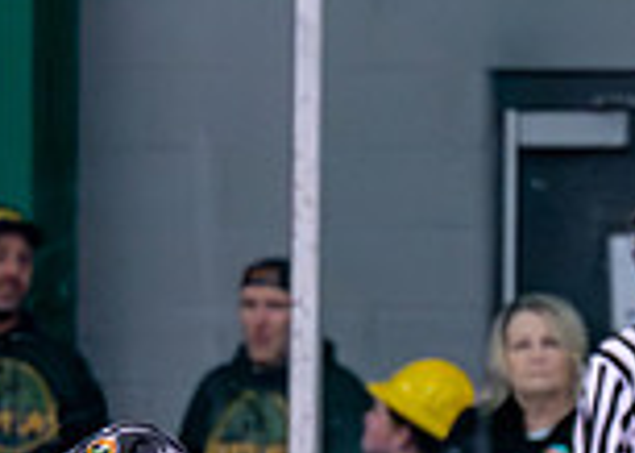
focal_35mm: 706
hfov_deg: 2.9
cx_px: 481
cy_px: 719
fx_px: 12721
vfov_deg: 2.0
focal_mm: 119
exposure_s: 1/1250
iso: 2500
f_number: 2.8
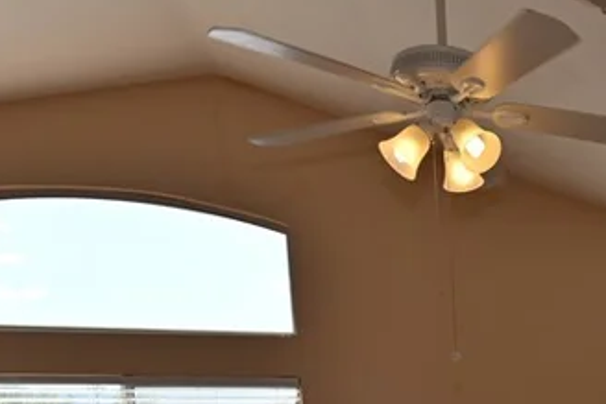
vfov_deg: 22.8
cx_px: 643
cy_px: 578
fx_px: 842
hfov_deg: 34.9
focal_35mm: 50
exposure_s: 1/200
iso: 100
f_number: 8
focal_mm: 16
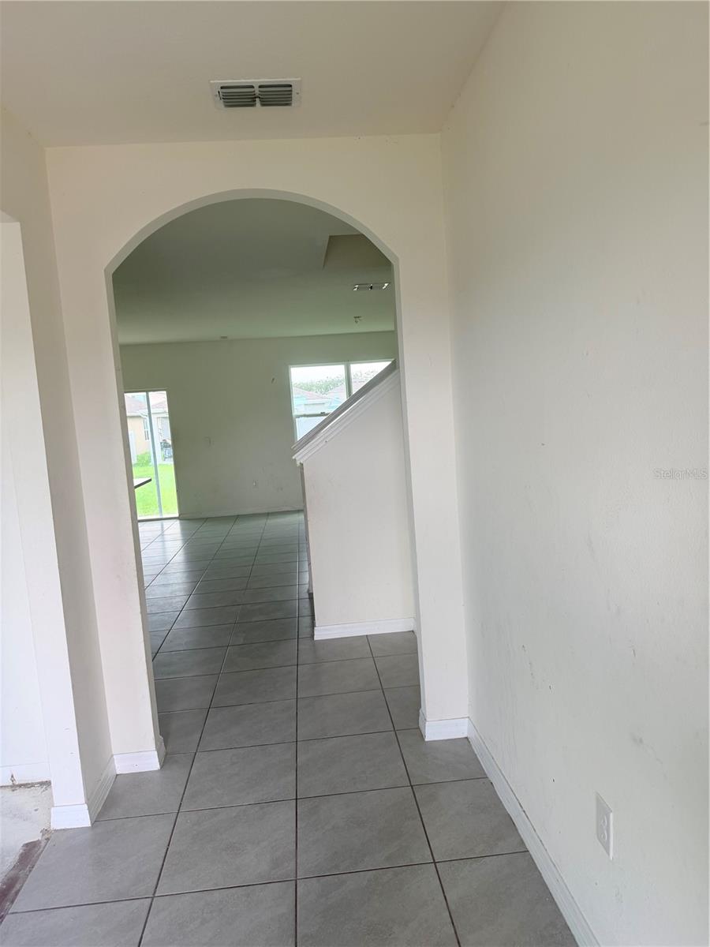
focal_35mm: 24
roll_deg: +3.6
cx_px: 355
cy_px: 474
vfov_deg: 71.6
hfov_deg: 56.8
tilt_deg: -3.8
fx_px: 656
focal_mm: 6.76
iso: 80
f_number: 1.78
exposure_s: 1/176
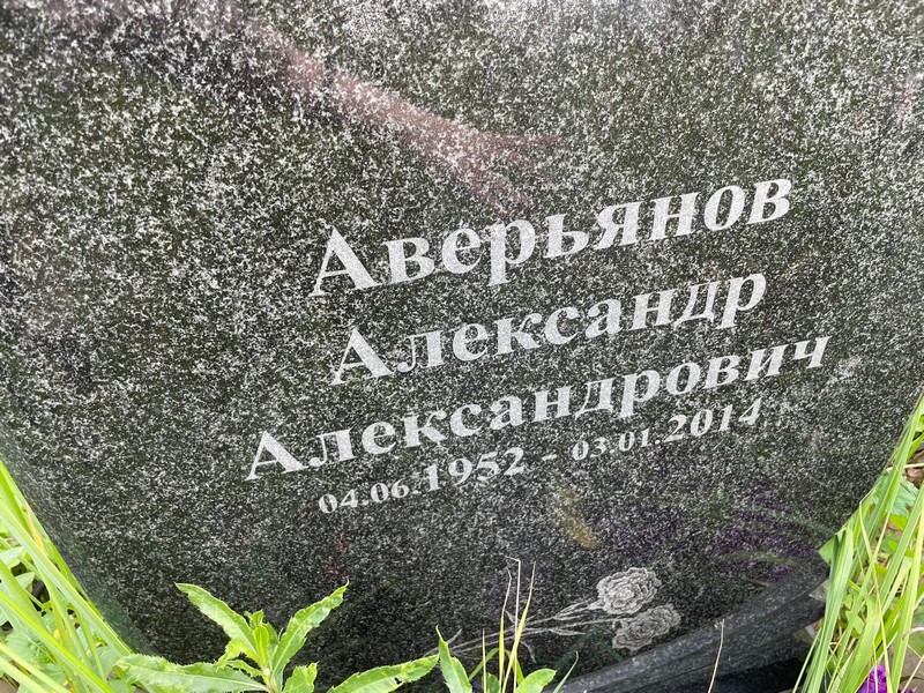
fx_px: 694
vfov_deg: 53.1
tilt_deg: -40.5
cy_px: 346
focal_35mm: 26
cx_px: 462
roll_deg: +1.6
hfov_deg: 67.3
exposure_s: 1/122
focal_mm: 4.2
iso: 32
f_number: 1.6
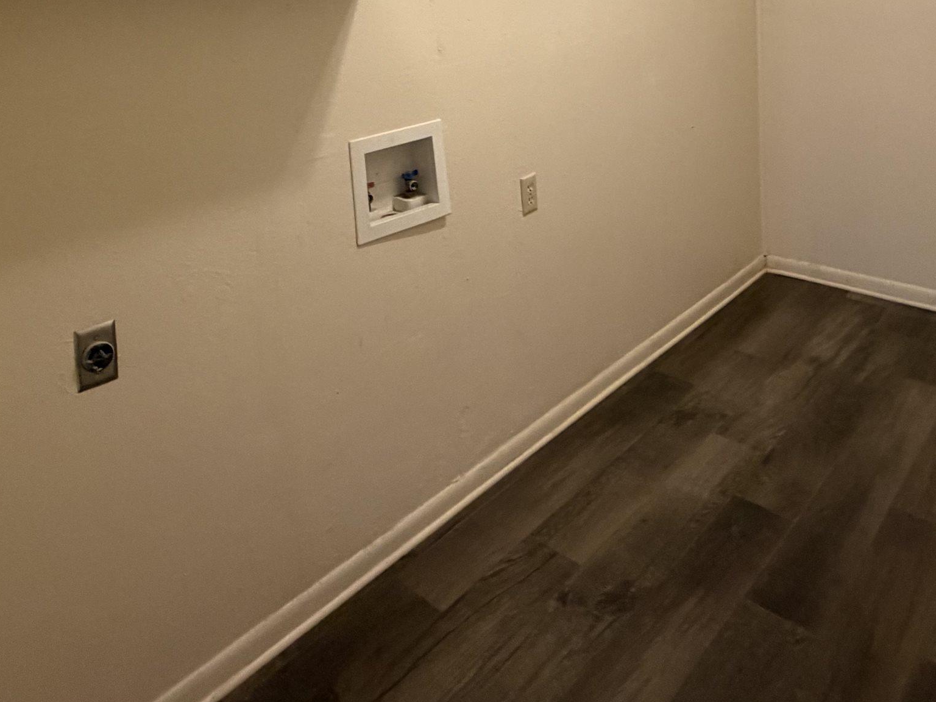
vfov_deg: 44.6
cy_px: 54
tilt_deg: -6.9
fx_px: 757
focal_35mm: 28
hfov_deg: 63.4
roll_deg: +4.2
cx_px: 489
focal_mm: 2.22
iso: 400
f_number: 2.2
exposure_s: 1/60
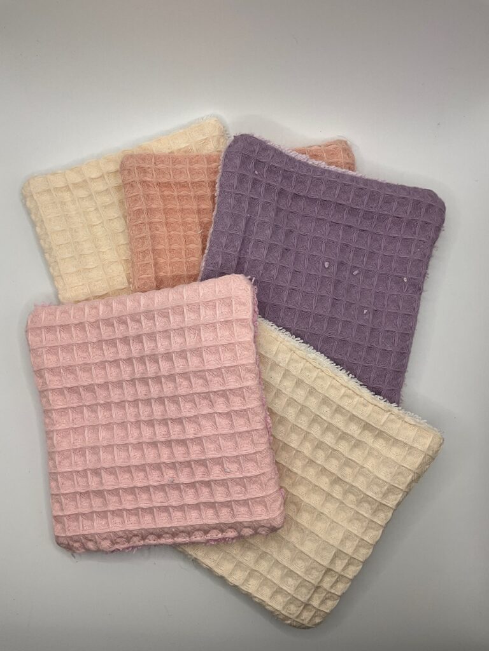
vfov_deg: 61.7
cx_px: 244
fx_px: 546
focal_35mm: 29
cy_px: 326
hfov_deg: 48.2
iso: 25
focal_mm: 3
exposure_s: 1/284
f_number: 1.8
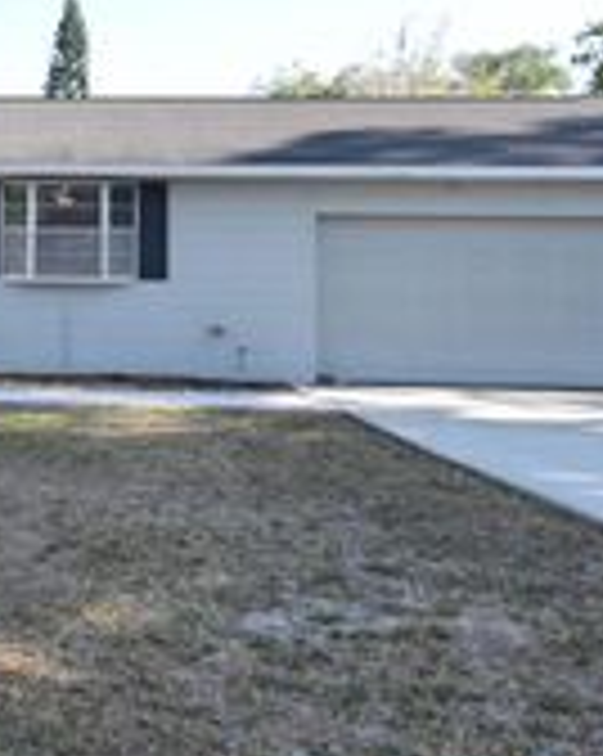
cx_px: -22
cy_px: 200
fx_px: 939
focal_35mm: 42
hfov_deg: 32.3
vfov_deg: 42.7
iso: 800
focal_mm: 10
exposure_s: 1/2000
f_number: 3.5
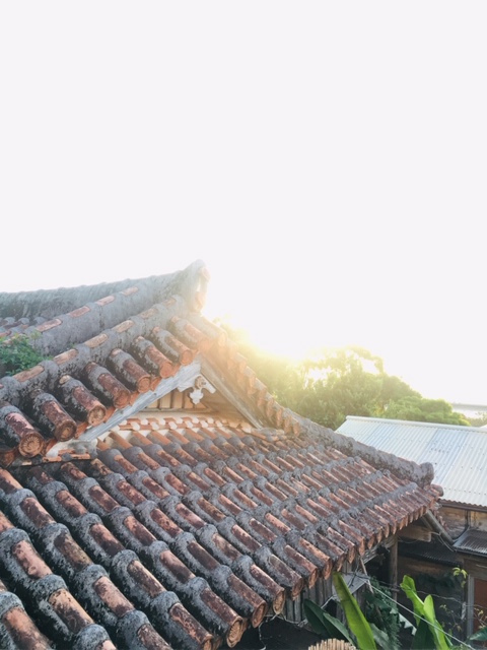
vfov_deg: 61.7
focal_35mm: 29
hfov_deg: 48.2
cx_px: 244
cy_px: 325
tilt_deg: +6.2
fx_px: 544
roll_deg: -4.4
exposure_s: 1/120
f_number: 2.2
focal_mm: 4.15
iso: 40
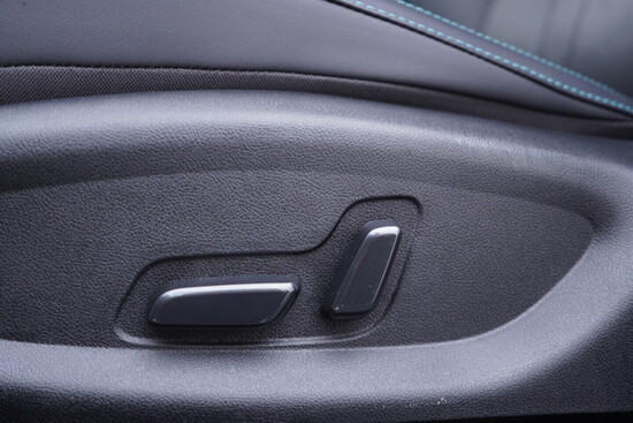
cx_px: 316
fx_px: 633
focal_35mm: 36
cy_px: 212
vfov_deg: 36.9
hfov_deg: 53.1
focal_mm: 24
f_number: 2.8
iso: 250
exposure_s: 1/40
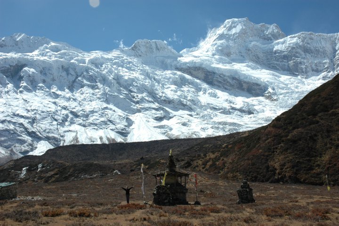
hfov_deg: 47.9
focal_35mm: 40
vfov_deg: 33.0
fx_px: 381
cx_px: 170
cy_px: 113
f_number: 16
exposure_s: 1/160
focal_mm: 27
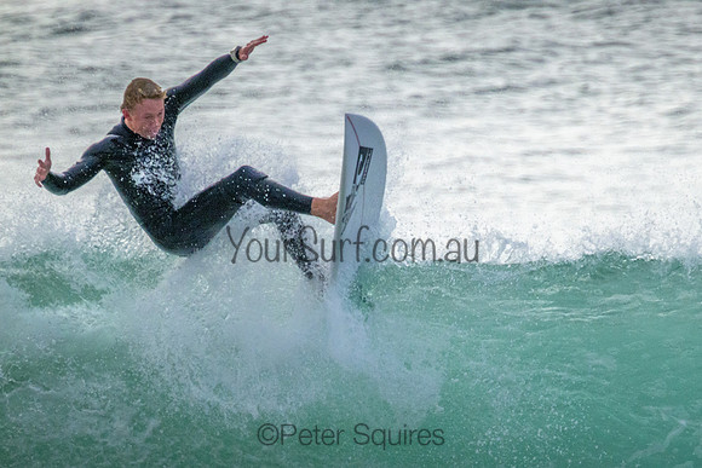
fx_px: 21192
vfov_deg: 1.3
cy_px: 318
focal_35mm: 1087
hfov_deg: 1.9
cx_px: 477
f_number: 11
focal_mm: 800
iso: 5600
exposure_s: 1/2000
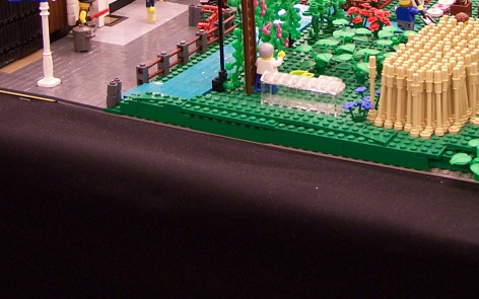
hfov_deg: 22.4
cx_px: 348
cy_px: -84
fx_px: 1201
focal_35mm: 92
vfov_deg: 13.7
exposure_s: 1/2
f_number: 2.8
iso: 80
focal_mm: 6.7
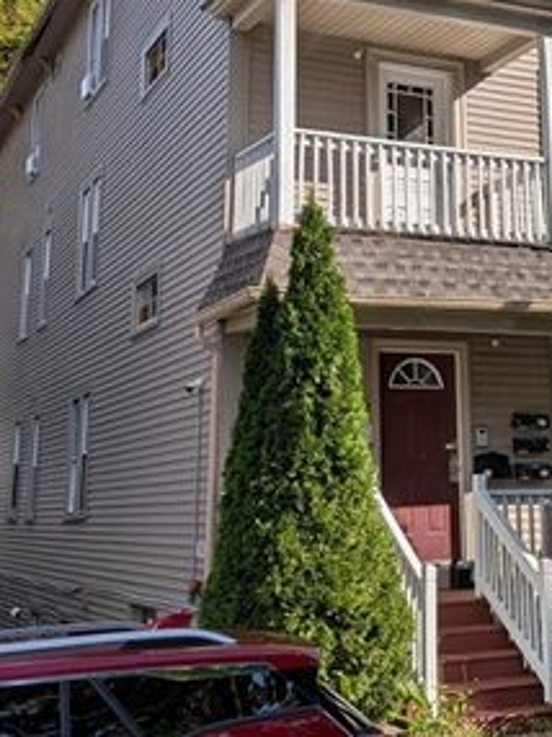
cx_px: 493
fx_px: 1192
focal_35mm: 56
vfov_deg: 33.8
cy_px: 197
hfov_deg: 25.3
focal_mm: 4.53
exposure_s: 1/1613
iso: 27
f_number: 1.7
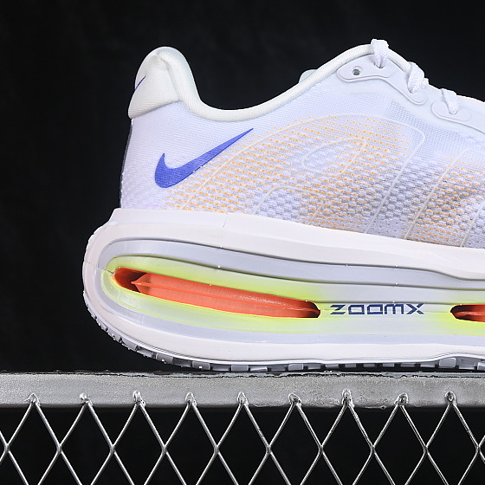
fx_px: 1950
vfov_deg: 14.2
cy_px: 180
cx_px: 431
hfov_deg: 14.1
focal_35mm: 123
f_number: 8
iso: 160
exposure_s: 1/80
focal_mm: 50
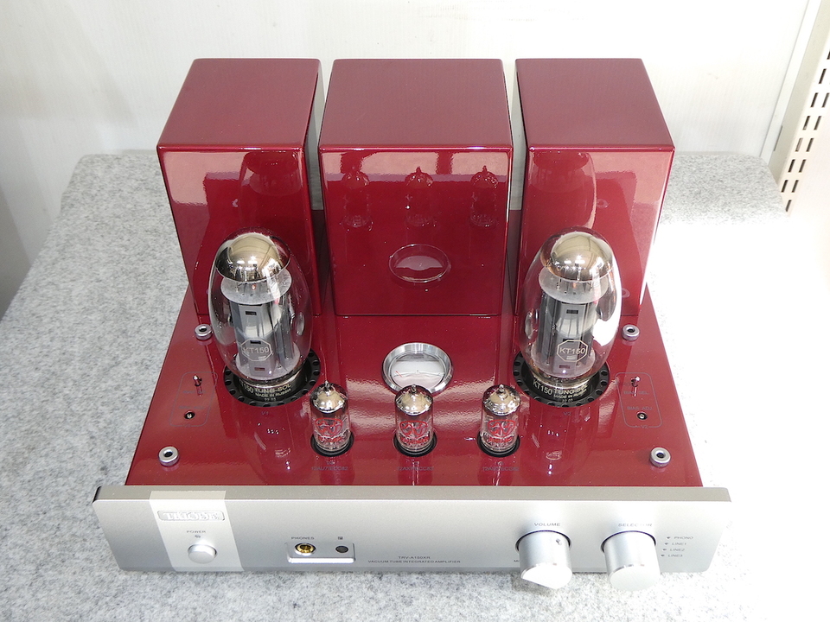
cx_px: 415
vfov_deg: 40.7
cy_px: 311
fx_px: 839
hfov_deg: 52.6
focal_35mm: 35
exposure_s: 1/20
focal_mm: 6.3
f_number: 3.7
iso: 200
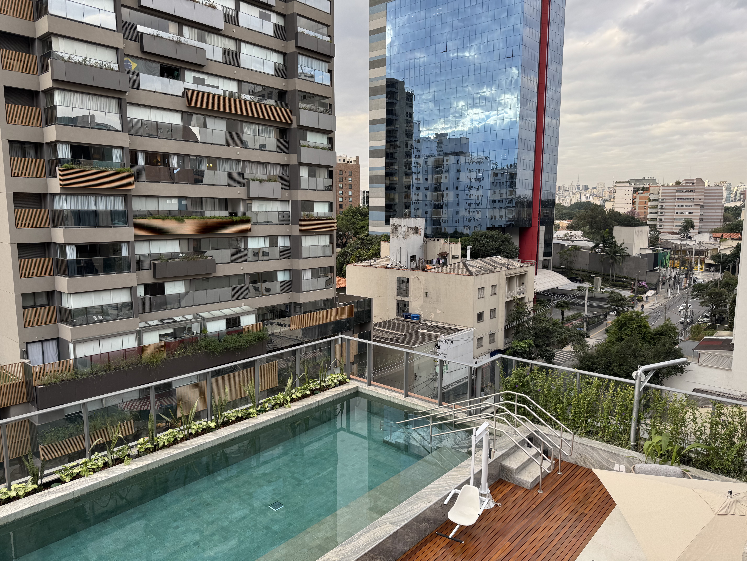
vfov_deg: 56.8
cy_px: 280
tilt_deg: -8.4
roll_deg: -0.2
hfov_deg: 71.6
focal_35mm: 24
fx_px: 518
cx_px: 374
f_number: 1.78
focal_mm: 6.76
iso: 80
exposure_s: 1/582
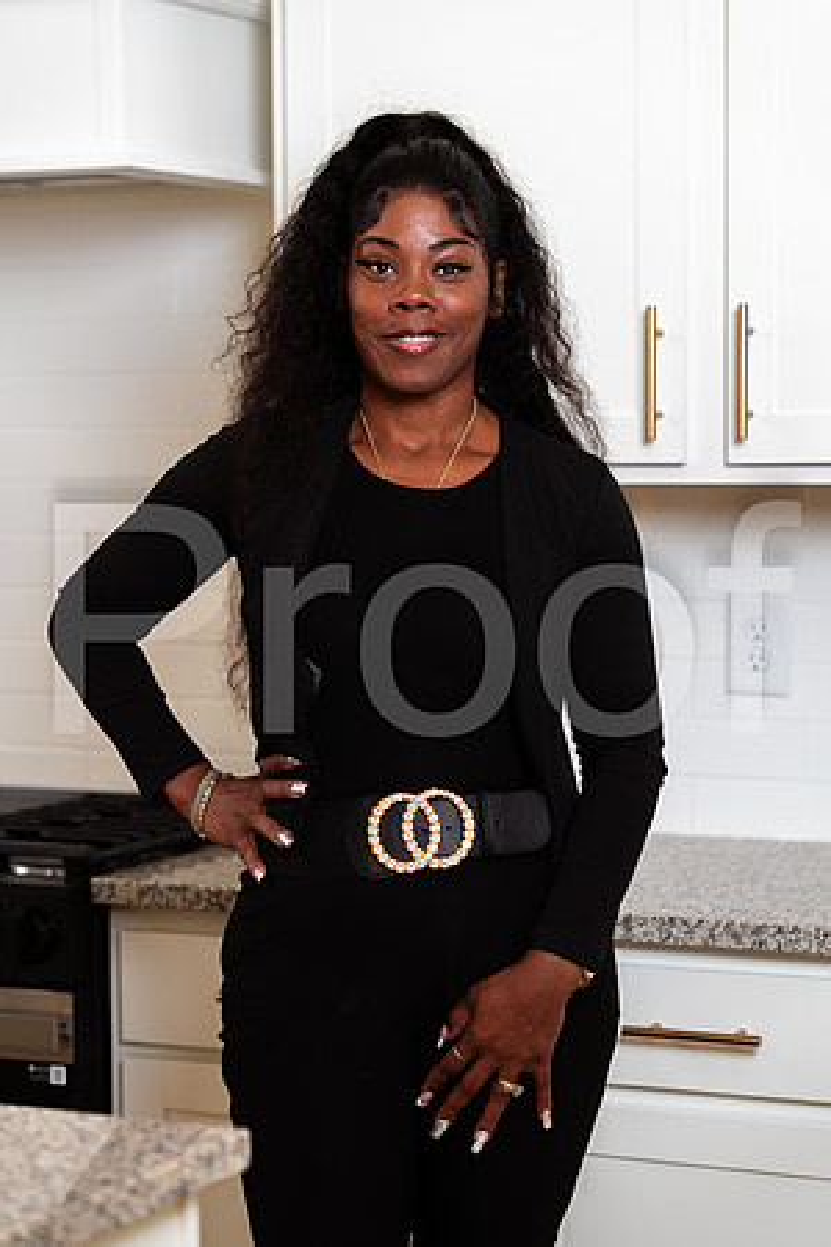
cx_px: 416
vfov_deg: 23.9
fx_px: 2943
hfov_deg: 16.1
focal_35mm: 85
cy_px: 624
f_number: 2.8
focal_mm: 85
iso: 50
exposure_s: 1/160
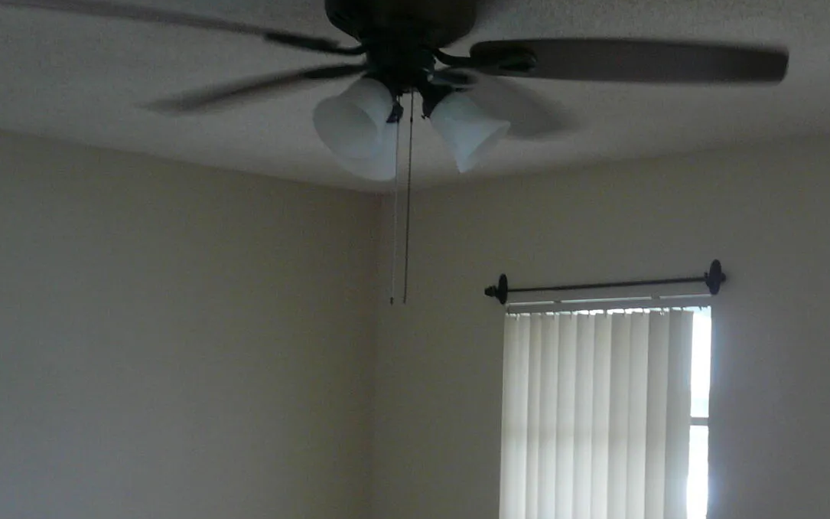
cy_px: 426
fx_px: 1267
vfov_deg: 22.8
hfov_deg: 34.6
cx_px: 722
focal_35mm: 56
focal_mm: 4.6
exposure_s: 1/30
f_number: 2.8
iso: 100
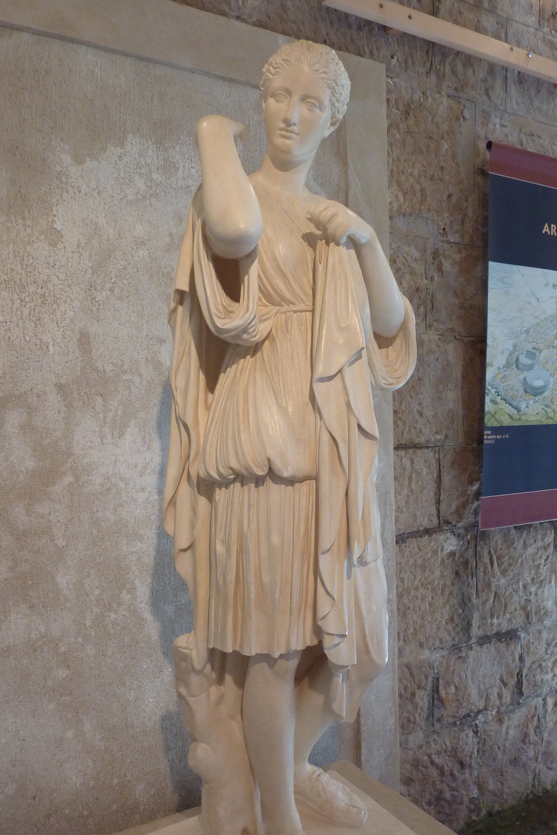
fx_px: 719
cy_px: 452
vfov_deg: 60.2
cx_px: 319
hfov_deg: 42.2
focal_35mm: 31
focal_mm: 4.1
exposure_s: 1/30
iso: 250
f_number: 3.3
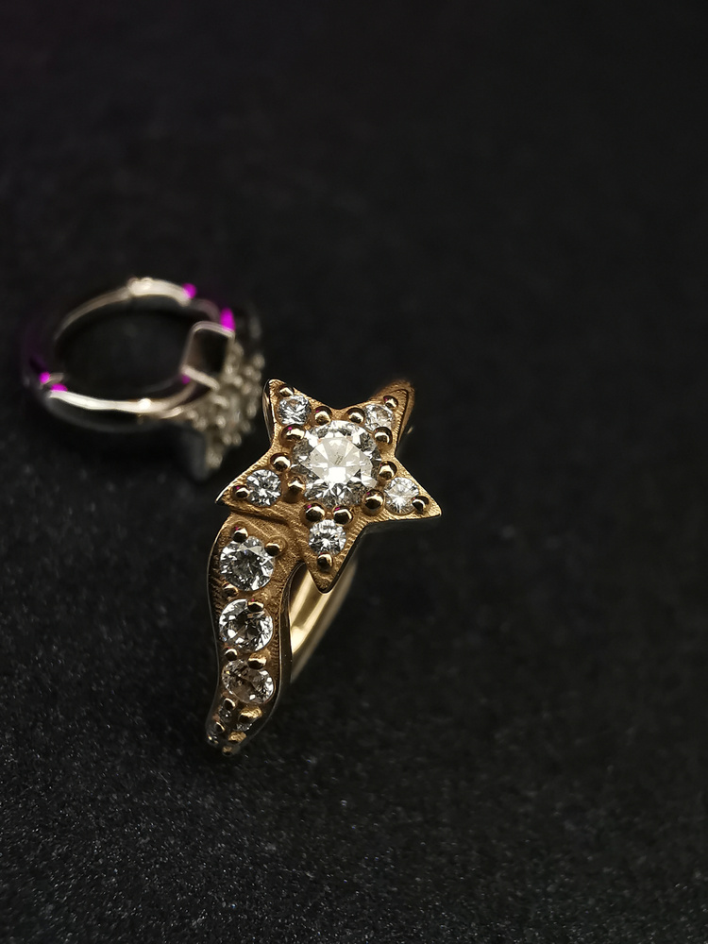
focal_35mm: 36
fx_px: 982
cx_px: 354
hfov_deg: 39.7
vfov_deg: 51.4
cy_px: 472
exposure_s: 1/143
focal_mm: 2.35
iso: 50
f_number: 2.2
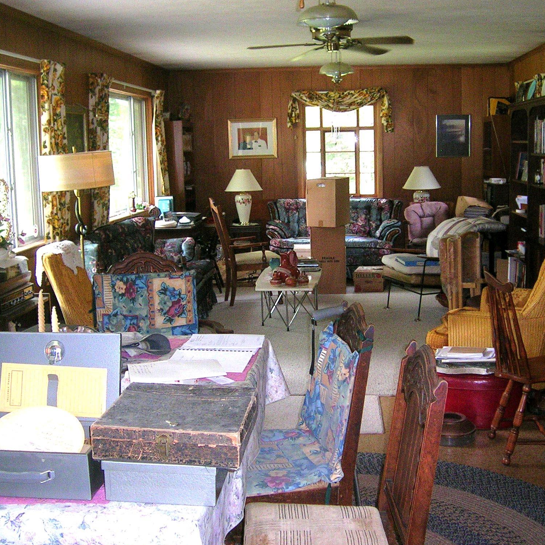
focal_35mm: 42
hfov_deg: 40.0
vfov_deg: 40.0
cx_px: 301
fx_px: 748
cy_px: 272
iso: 137
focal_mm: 5.4
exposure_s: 1/60.1
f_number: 2.8
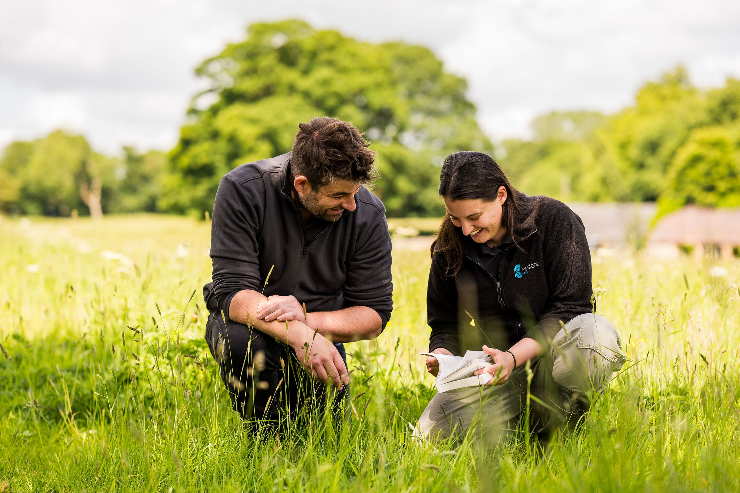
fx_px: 1800
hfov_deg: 23.2
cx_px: 370
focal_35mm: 88
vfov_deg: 15.6
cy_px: 246
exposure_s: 1/1000
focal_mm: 85
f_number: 2.5
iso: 80
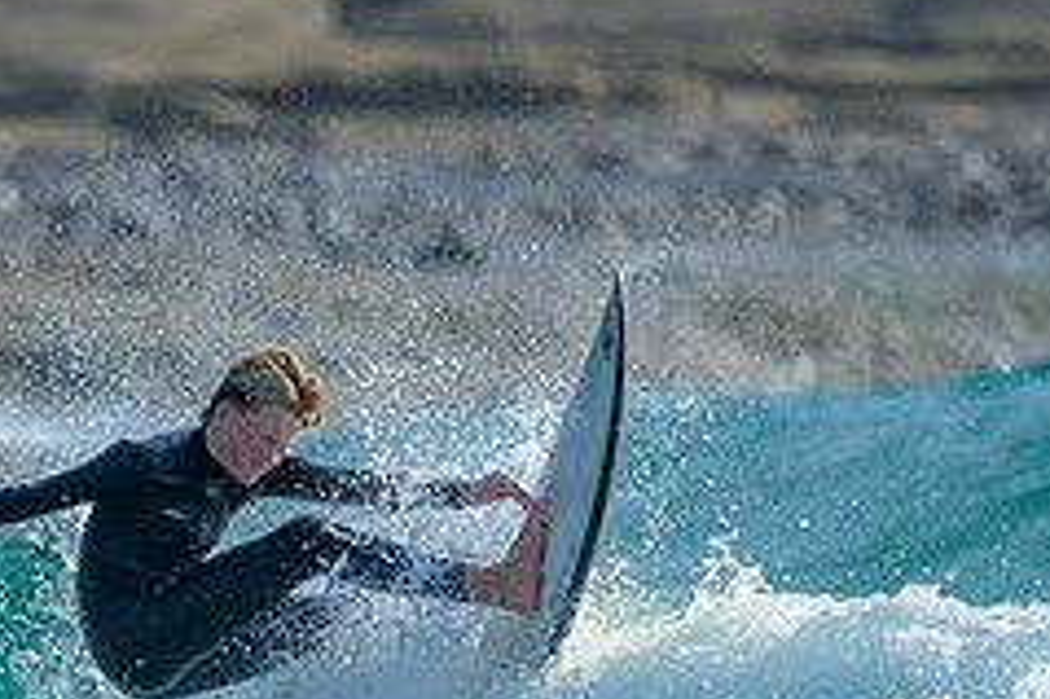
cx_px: 89
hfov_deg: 0.8
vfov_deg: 0.5
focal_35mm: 2609
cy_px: 976
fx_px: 76041
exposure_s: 1/2000
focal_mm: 800
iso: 320
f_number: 6.3
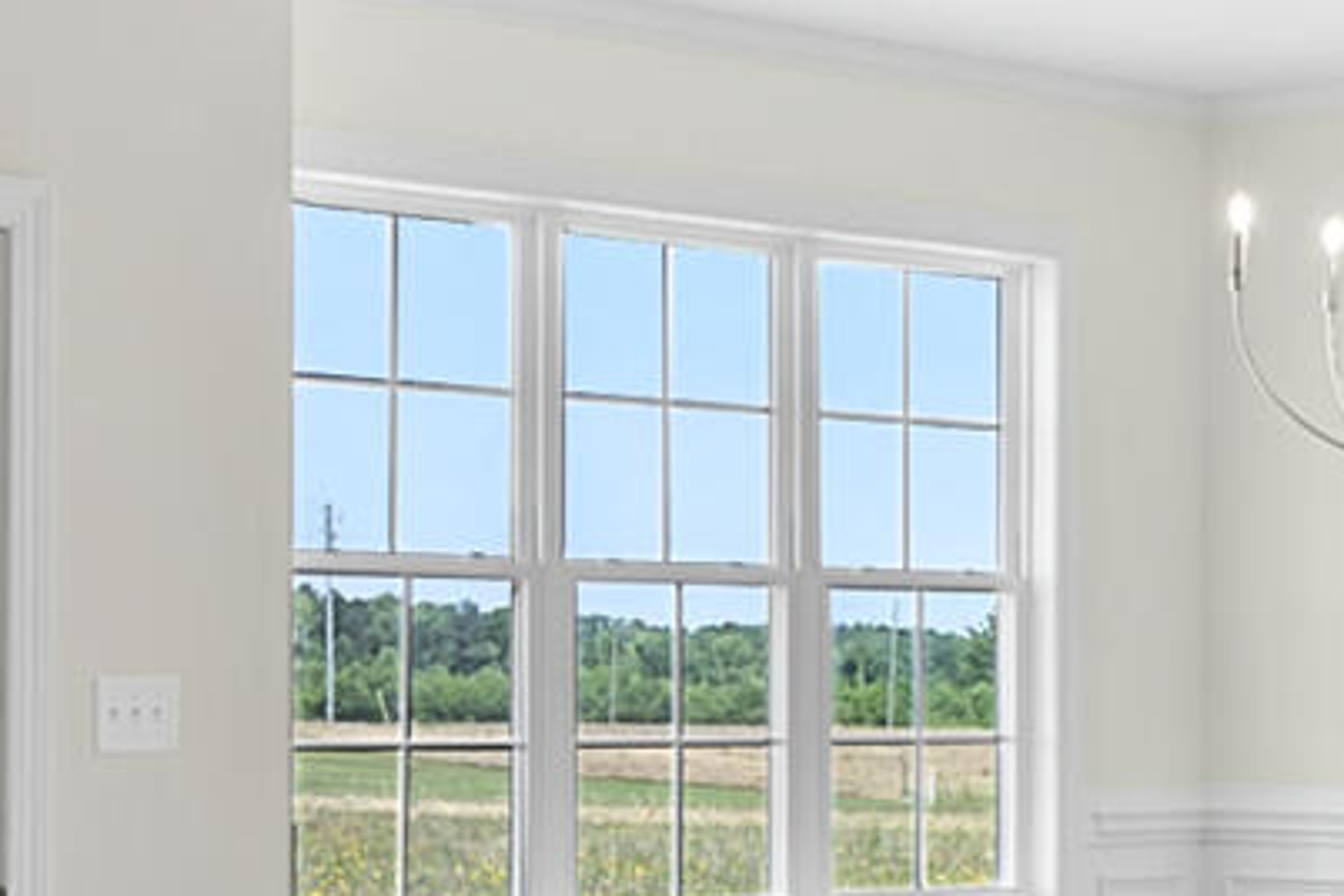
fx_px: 4181
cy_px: 670
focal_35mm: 112
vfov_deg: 12.2
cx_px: 595
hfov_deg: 18.3
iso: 400
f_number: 7.1
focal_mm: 15
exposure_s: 1/13
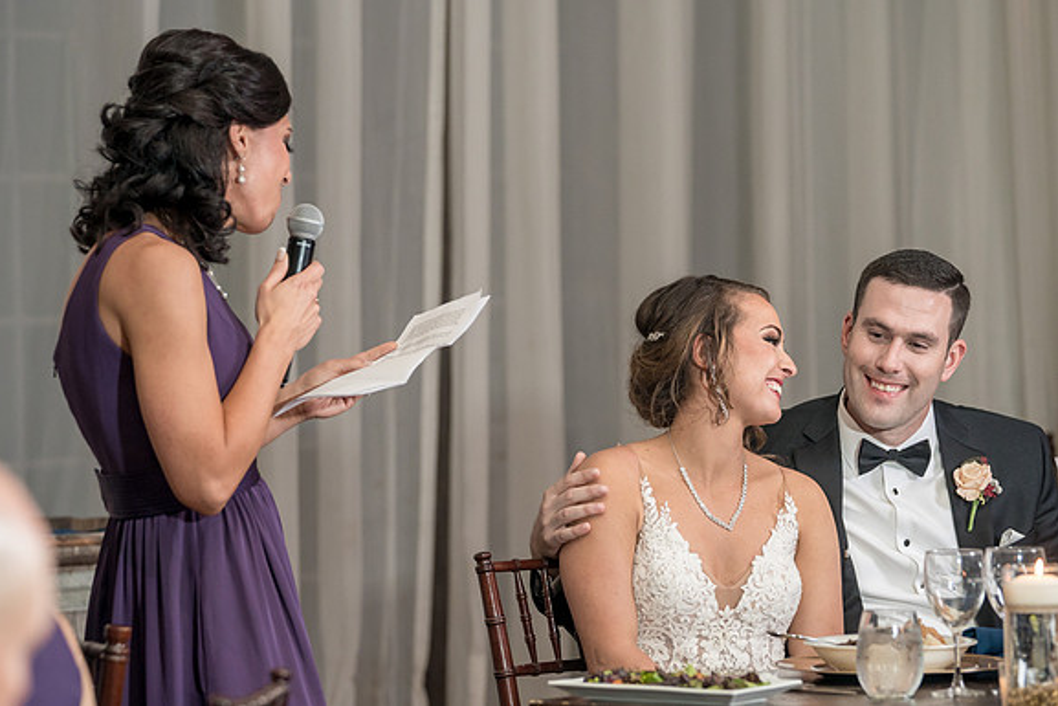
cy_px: 354
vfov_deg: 8.7
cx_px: 510
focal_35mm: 157
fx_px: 4615
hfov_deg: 13.1
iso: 2000
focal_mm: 132
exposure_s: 1/200
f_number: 4
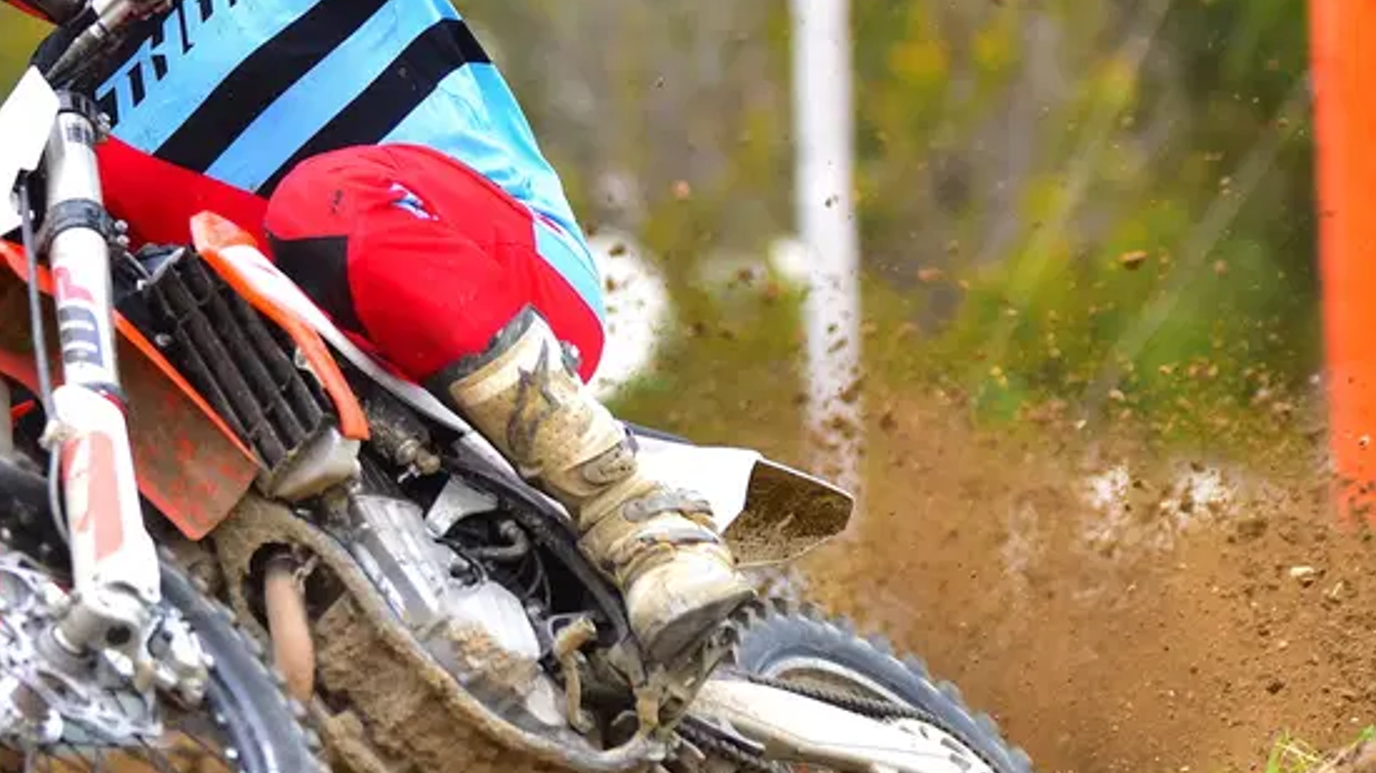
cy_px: 381
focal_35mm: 320
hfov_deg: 6.7
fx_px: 11672
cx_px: 288
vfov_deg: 3.8
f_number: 3.2
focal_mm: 140
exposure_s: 1/1600
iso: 1000
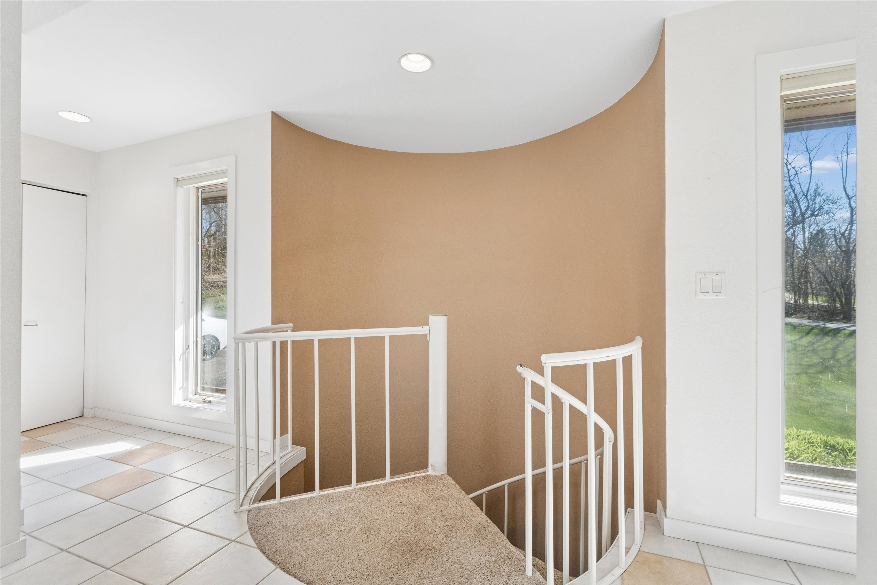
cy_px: 292
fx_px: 390
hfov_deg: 96.7
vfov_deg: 73.7
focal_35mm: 16
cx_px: 438
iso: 800
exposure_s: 1/60
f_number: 10
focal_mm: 16
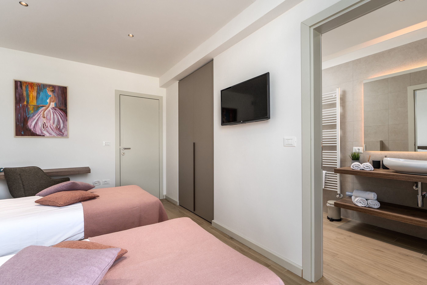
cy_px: 142
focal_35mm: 16
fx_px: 195
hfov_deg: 95.3
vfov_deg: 72.4
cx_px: 214
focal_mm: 16.4
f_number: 6.3
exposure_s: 1/100
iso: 320
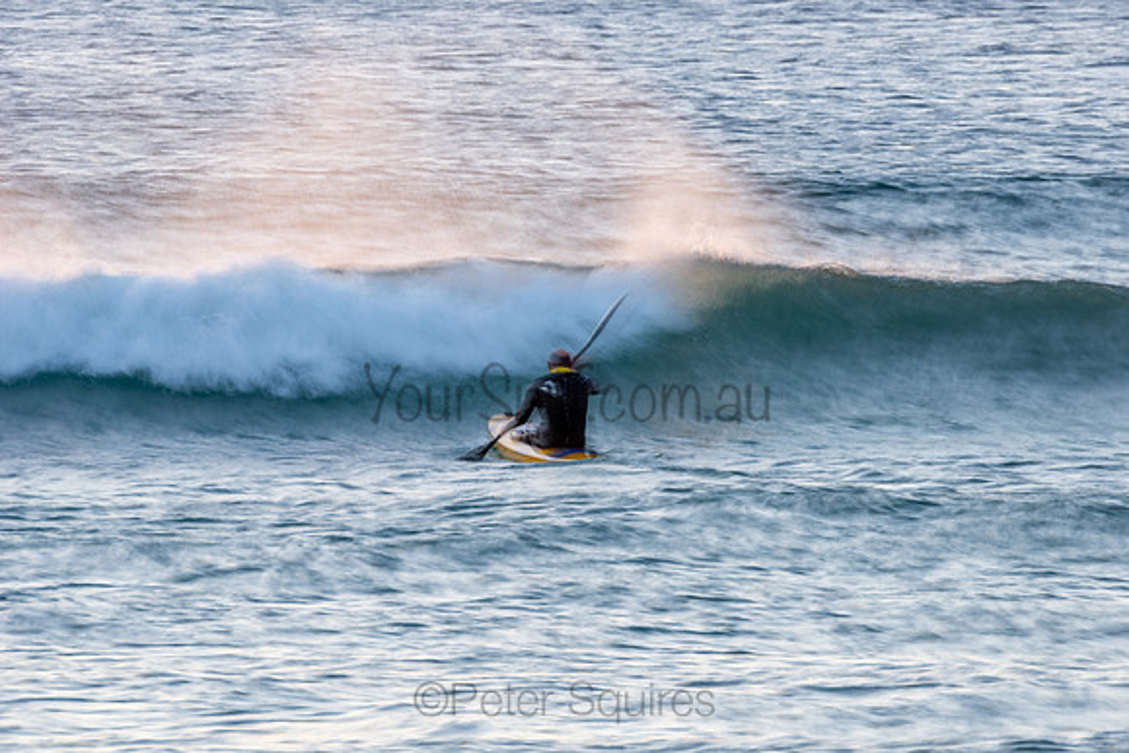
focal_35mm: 500
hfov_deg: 4.1
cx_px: 564
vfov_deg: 2.8
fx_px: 15683
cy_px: 376
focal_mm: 500
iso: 64
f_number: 16
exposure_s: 1/6
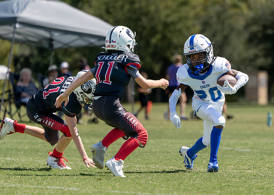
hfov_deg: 4.3
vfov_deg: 3.0
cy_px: 113
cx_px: 217
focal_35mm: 473
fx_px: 3677
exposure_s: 1/1250
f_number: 5.6
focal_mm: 303
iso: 320
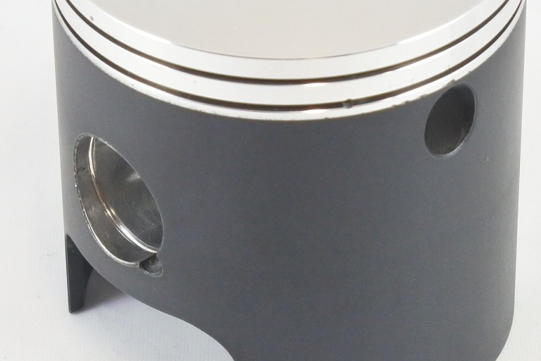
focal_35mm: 182
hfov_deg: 11.3
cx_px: 286
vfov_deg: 7.5
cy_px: 137
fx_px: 2735
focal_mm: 27.9
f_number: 5.6
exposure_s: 1/80
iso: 800
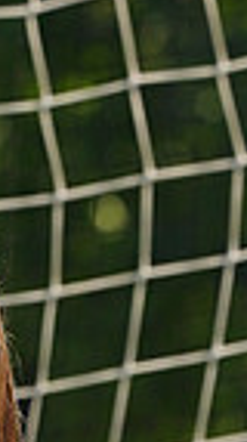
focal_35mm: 1443
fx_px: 16871
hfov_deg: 0.8
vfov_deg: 1.5
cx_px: -136
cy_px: 603
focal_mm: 339
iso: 200
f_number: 11
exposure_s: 1/250
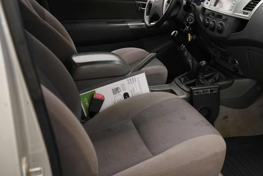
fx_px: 300
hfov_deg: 46.5
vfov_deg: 32.5
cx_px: 179
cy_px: 69
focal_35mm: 41
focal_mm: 30
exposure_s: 1/160
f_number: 3.5
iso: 2500
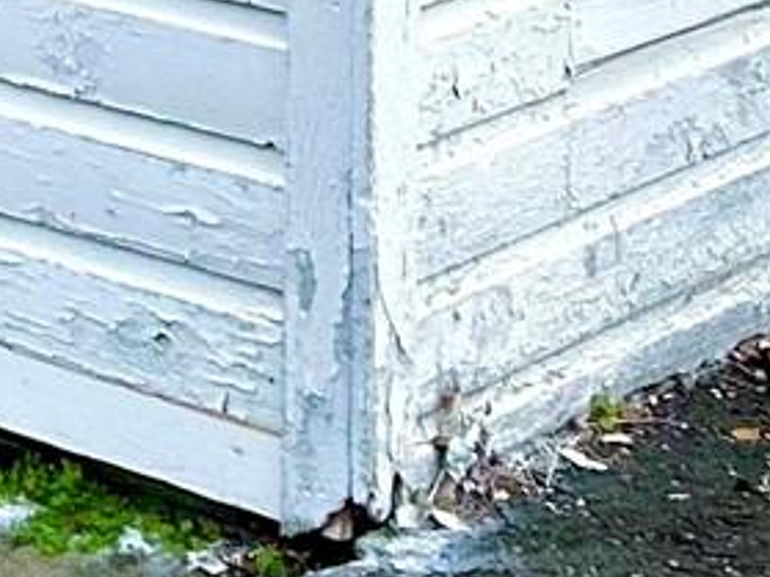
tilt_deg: +2.3
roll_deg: -0.2
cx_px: -279
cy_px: -1270
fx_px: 4247
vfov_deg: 6.9
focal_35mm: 191
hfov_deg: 10.1
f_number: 1.5
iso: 50
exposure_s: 1/330
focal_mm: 5.7
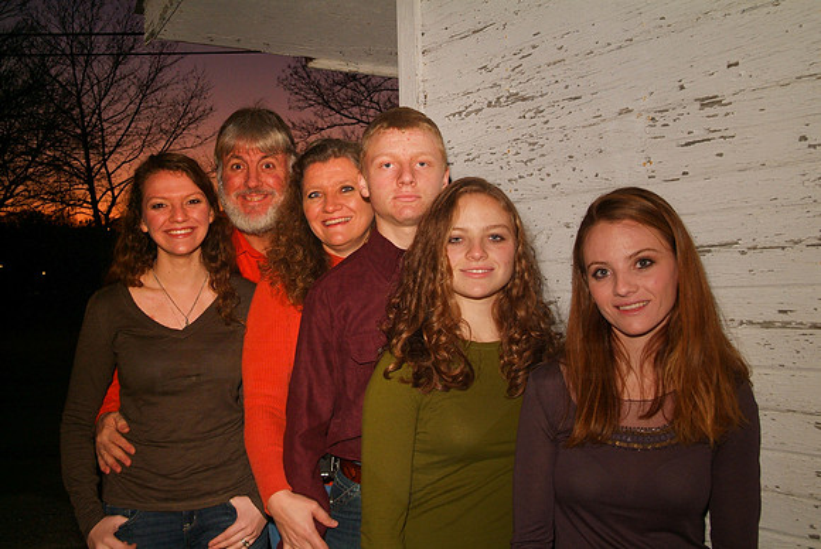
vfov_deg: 25.6
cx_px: 410
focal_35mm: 53
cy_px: 274
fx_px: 1210
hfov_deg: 37.5
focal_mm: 35
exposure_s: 1/10
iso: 800
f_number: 4
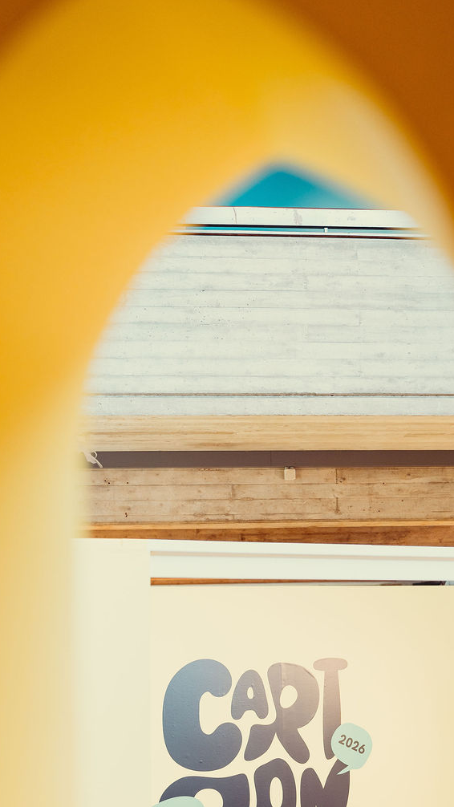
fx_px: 1198
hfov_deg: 21.4
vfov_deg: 37.0
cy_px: 513
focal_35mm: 56
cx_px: 245
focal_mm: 35
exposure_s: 1/160
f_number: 1.8
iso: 250
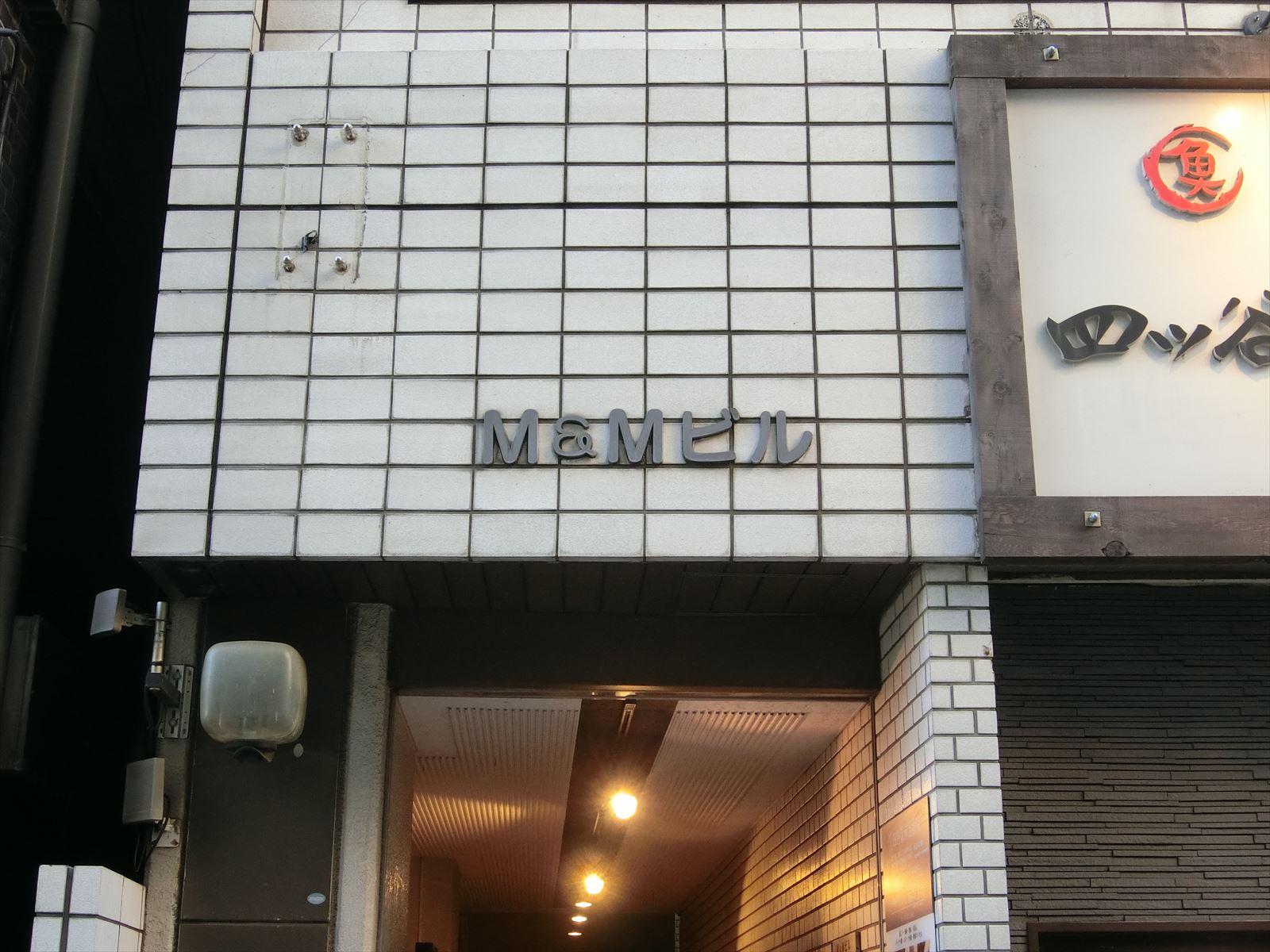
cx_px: 635
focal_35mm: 48
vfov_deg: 30.3
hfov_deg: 39.7
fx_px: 1761
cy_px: 476
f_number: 4.2
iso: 400
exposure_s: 1/80
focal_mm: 10.2
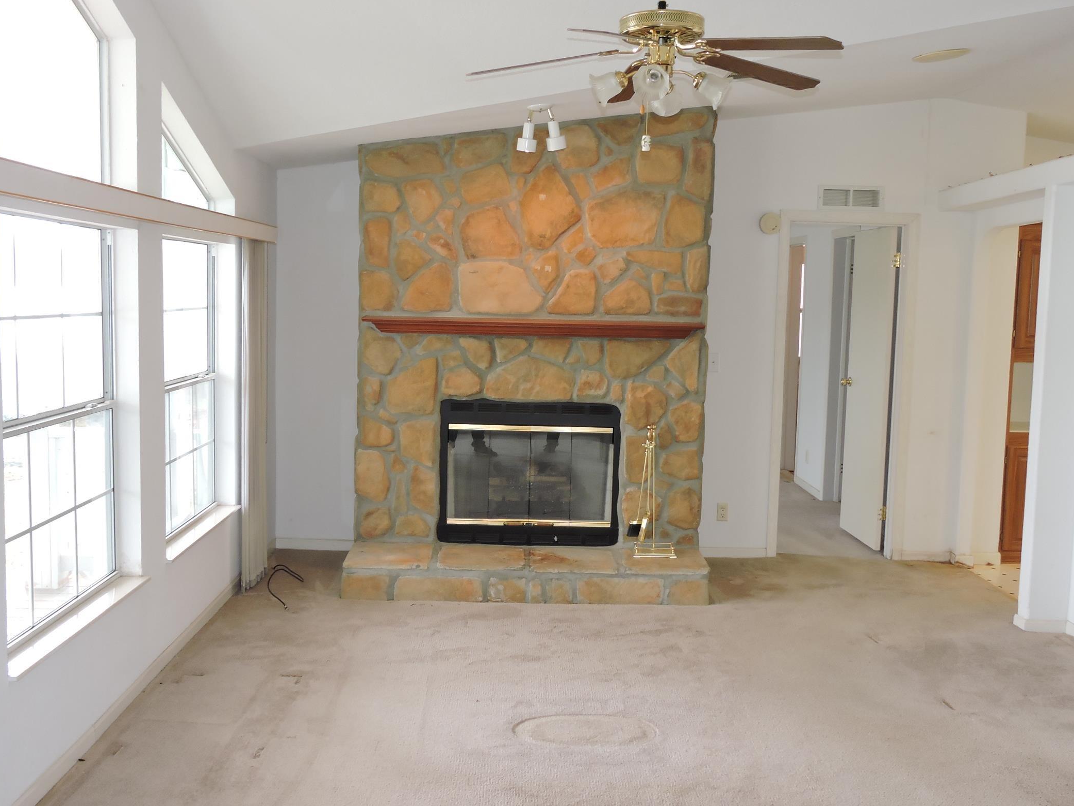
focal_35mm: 36
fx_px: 1117
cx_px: 539
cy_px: 396
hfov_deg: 51.4
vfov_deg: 39.7
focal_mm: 5.9
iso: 220
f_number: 3.6
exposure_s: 1/40
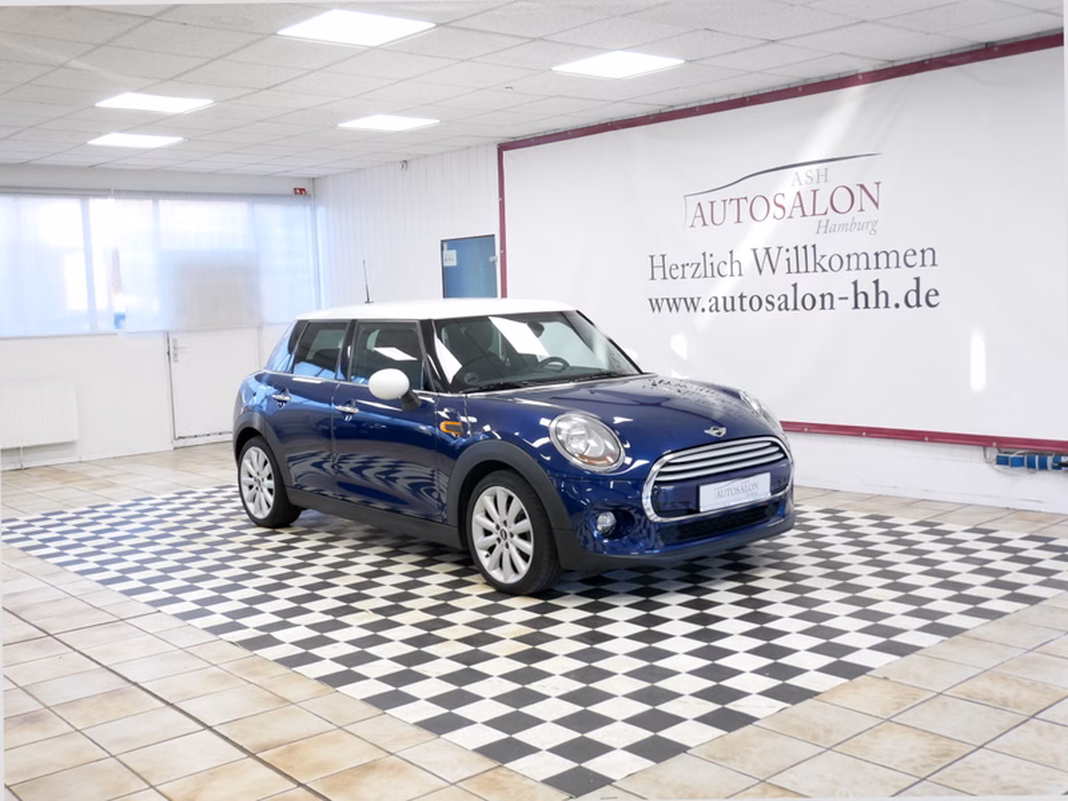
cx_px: 534
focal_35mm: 36
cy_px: 400
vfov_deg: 39.7
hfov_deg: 51.4
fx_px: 1111
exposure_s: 1/60
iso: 640
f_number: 3.9
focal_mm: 18
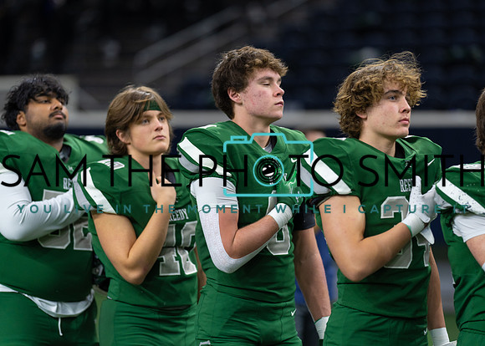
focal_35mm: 141
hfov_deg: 14.2
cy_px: 173
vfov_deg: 10.2
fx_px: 1948
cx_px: 242
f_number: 1.8
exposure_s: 1/400
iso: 500
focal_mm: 135
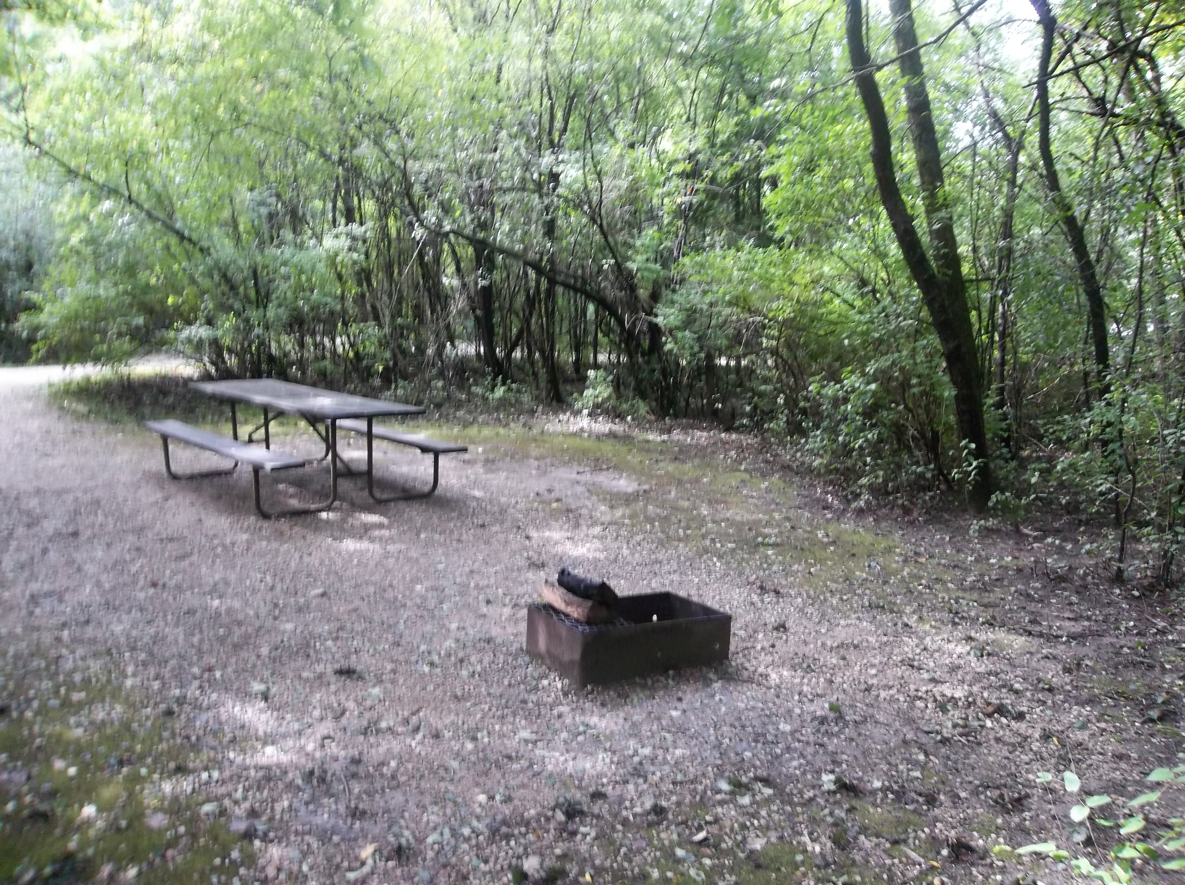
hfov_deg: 65.4
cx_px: 592
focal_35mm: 27
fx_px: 923
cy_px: 442
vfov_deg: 51.2
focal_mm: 4.9
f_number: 3.5
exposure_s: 1/60
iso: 320
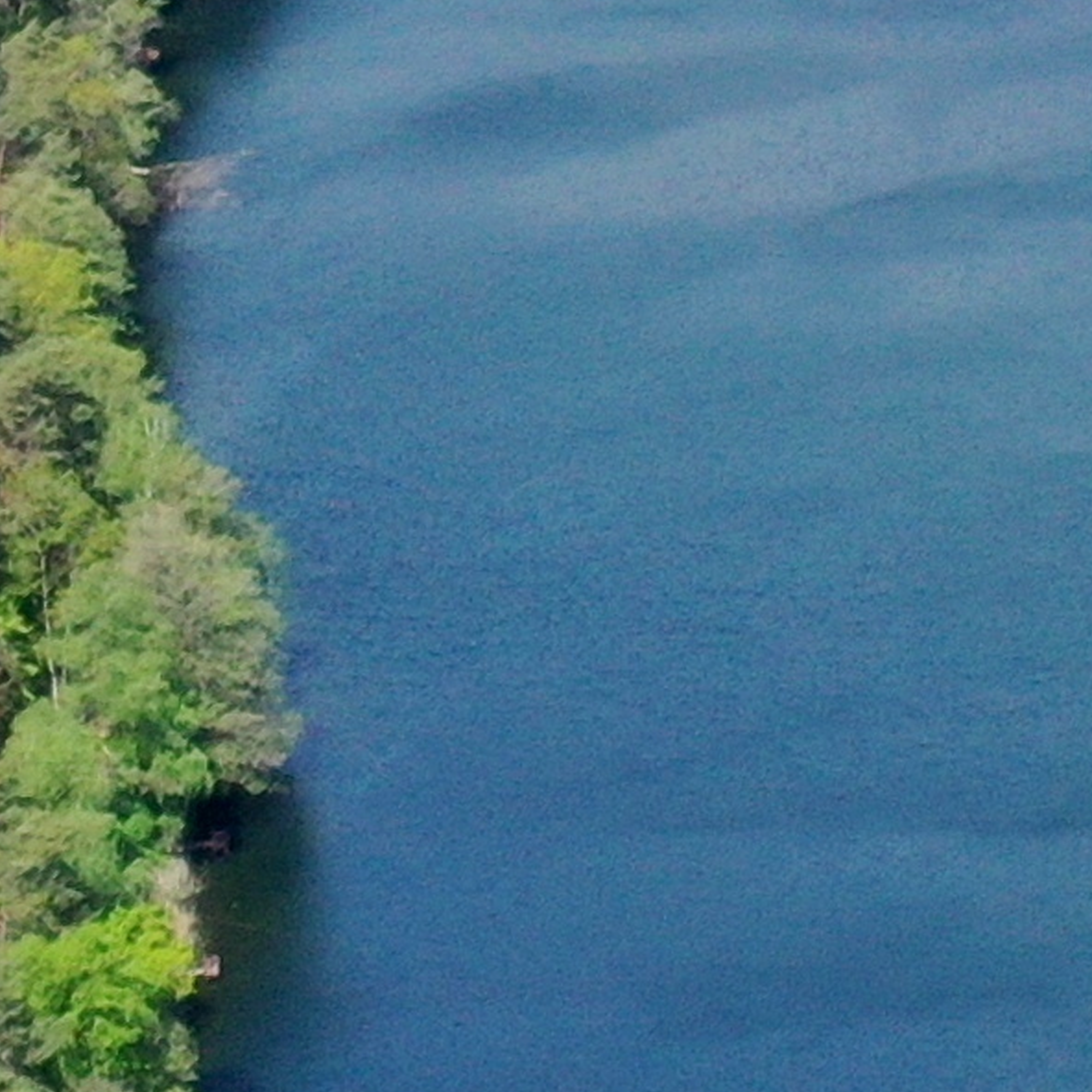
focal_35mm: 220
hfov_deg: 6.8
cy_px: -94
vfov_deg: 7.9
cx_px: 3822
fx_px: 7852
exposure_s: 1/1250
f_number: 2.8
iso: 100
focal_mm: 10.26
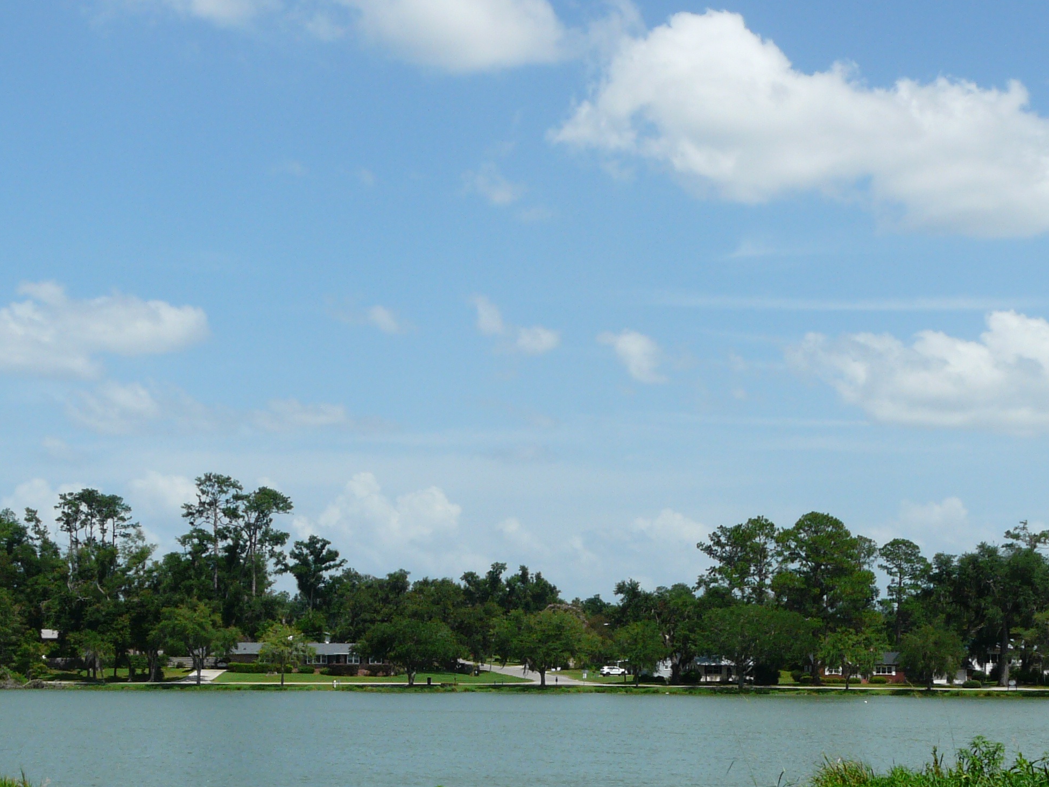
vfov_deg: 20.2
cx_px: 548
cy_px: 650
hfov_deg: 27.0
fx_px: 2182
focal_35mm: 72
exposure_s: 1/500
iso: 100
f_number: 7.1
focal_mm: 7
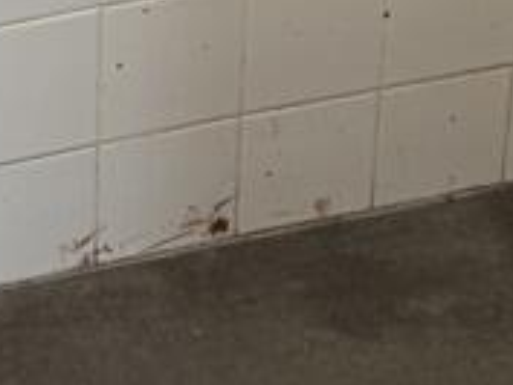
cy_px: -214
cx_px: -90
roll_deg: +1.7
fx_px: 2061
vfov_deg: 10.3
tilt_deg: -24.3
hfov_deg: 13.8
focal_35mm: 139
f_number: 1.78
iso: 100
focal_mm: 6.76
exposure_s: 1/50
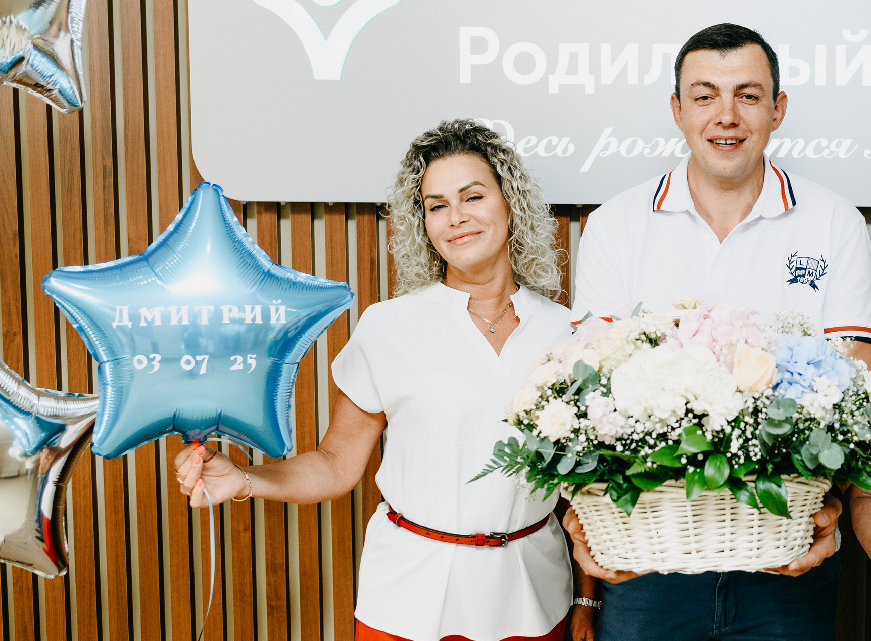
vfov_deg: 23.7
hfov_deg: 30.7
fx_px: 1524
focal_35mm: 61
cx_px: 750
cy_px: 312
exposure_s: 1/160
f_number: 3.2
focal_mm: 35
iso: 125
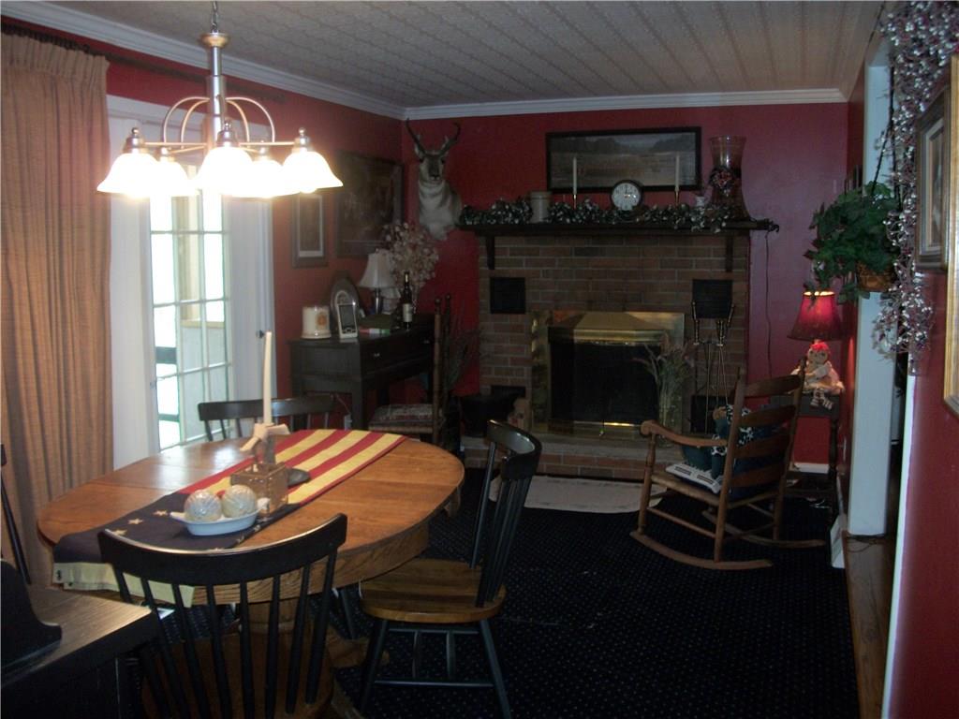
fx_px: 887
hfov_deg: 56.8
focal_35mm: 32
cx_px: 480
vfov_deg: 44.2
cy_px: 360
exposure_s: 1/30
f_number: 2.9
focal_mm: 5.7
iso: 160
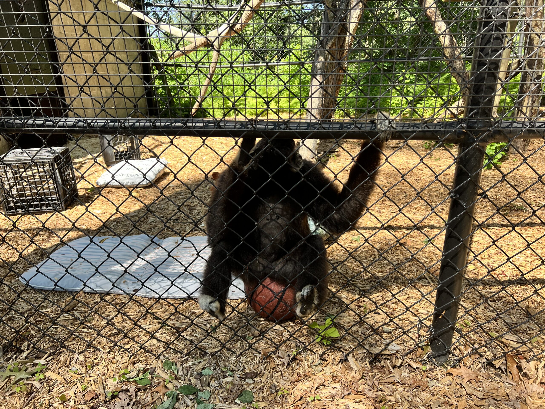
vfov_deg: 53.1
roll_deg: +0.8
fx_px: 409
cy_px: 204
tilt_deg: -21.3
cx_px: 272
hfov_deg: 67.3
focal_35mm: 26
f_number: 1.5
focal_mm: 5.7
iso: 50
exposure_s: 1/402
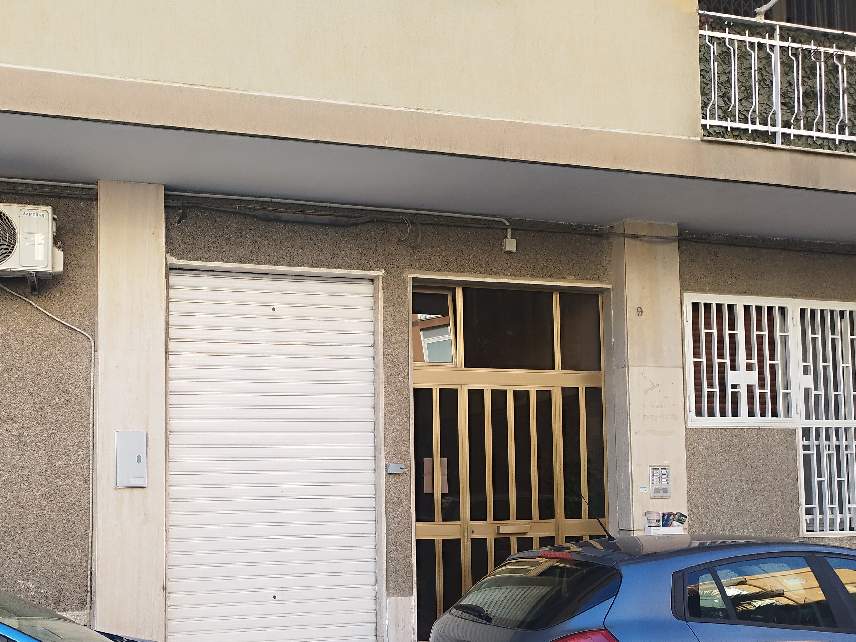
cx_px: 297
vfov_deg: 40.2
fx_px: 865
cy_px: 428
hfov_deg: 51.8
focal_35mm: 35
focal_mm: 5.89
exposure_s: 1/120
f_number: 1.89
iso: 50
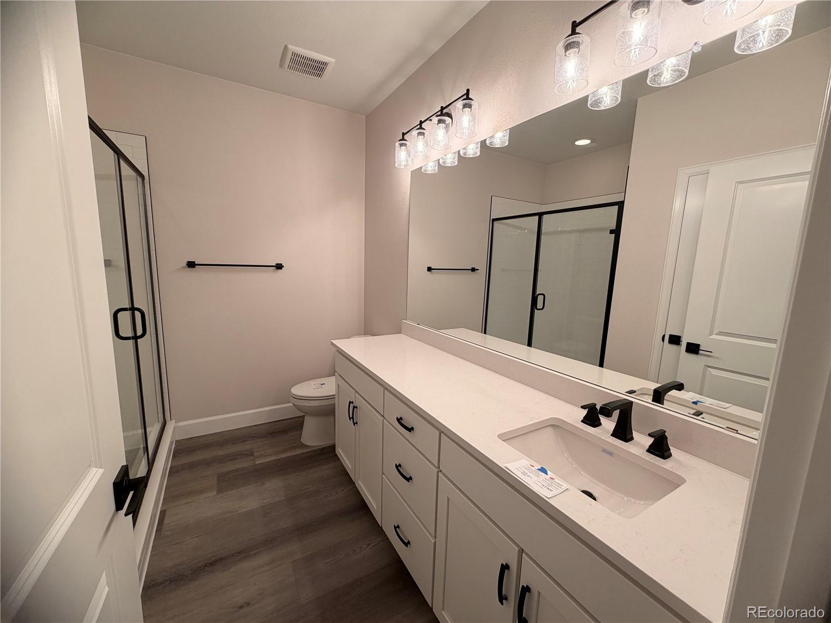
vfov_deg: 85.7
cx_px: 416
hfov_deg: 102.1
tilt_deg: -8.9
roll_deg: -1.5
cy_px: 312
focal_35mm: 14
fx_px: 336
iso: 80
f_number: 2.2
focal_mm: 2.22
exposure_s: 1/120
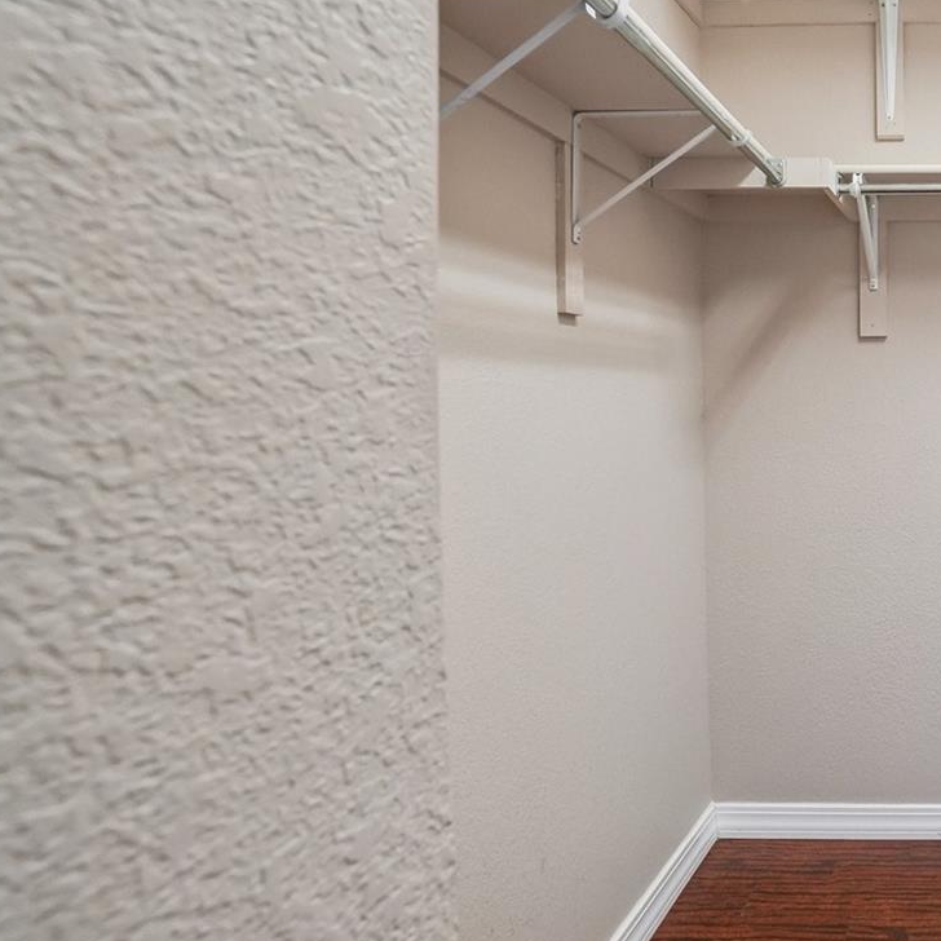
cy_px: 406
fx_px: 861
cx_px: 1020
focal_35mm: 28
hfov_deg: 44.6
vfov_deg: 57.1
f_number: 8
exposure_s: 1/15
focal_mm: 10
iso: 400
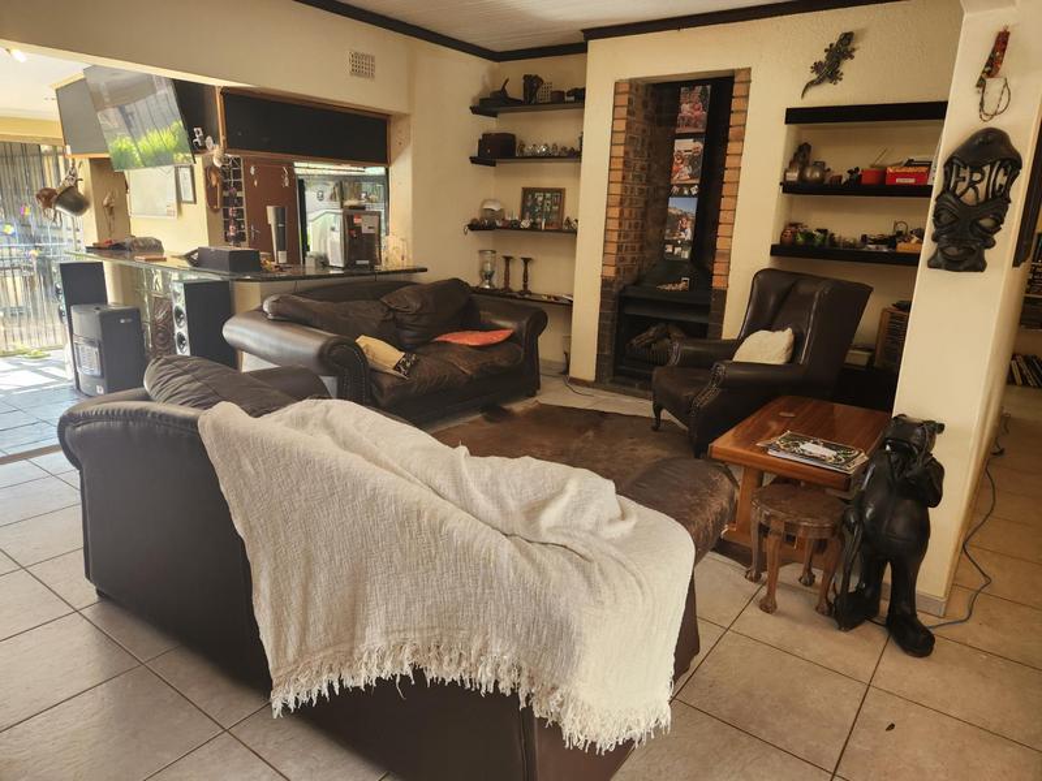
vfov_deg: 58.9
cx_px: 521
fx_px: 692
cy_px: 390
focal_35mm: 23
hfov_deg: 73.9
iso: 200
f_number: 1.8
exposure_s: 1/100
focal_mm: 5.4
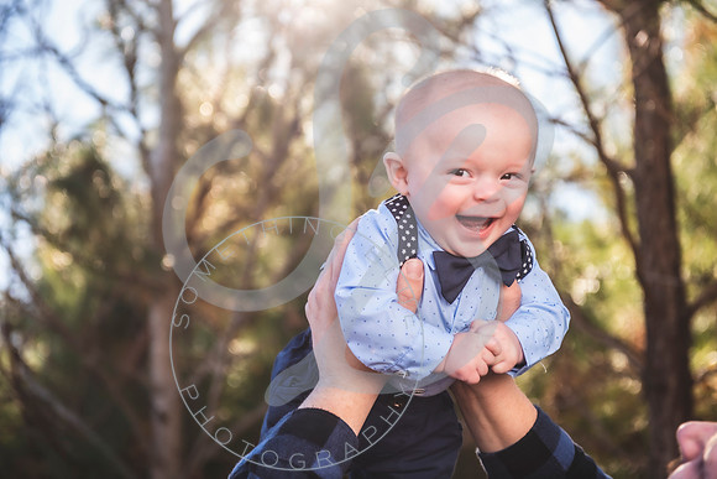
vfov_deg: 19.5
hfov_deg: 28.8
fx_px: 1394
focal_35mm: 70
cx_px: 358
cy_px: 240
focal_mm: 70
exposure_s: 1/250
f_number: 4
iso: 100
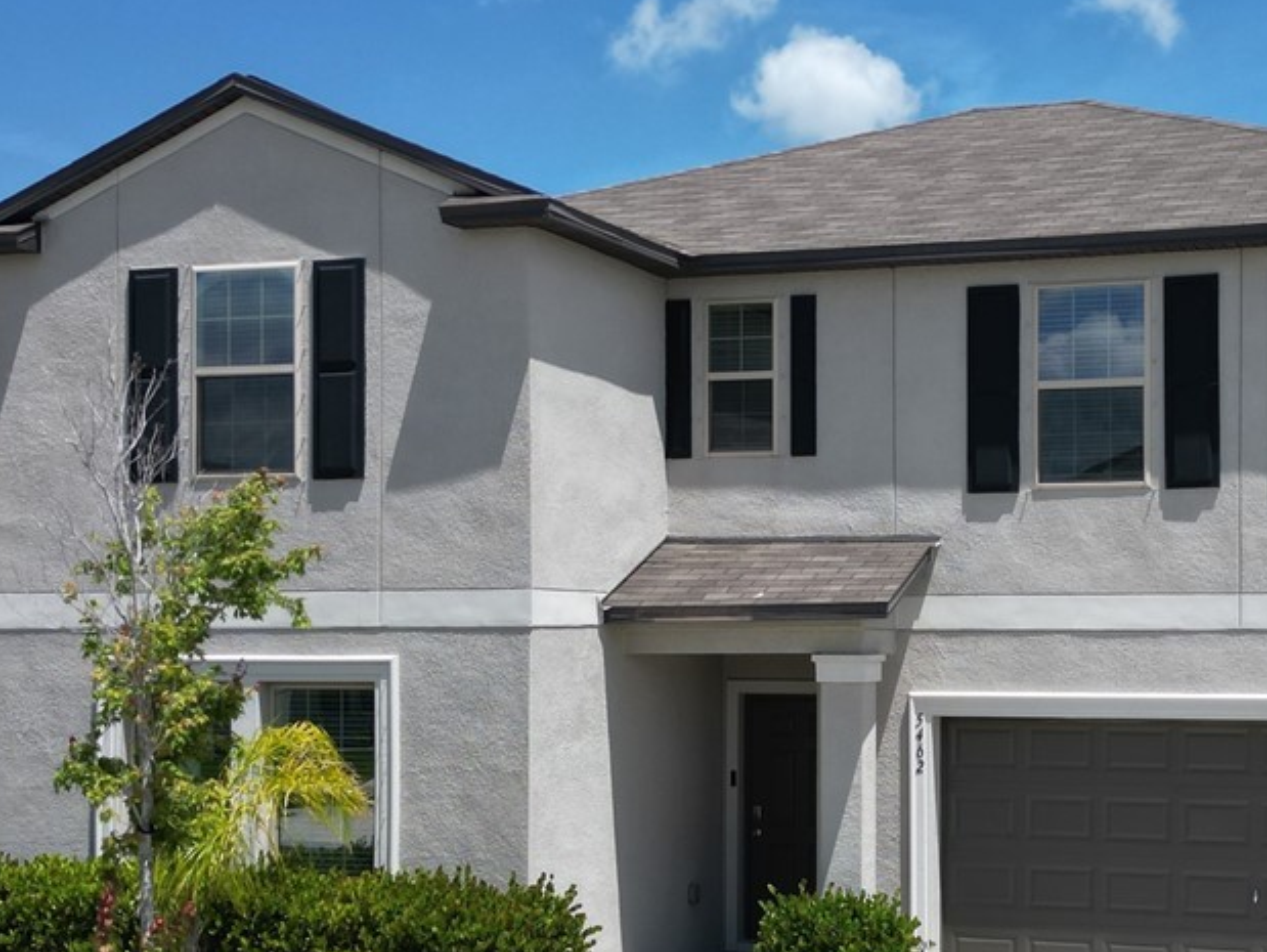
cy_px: 598
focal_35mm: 62
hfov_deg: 30.8
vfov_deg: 23.6
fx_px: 2271
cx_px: 901
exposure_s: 1/4000
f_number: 1.7
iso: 110
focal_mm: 6.72
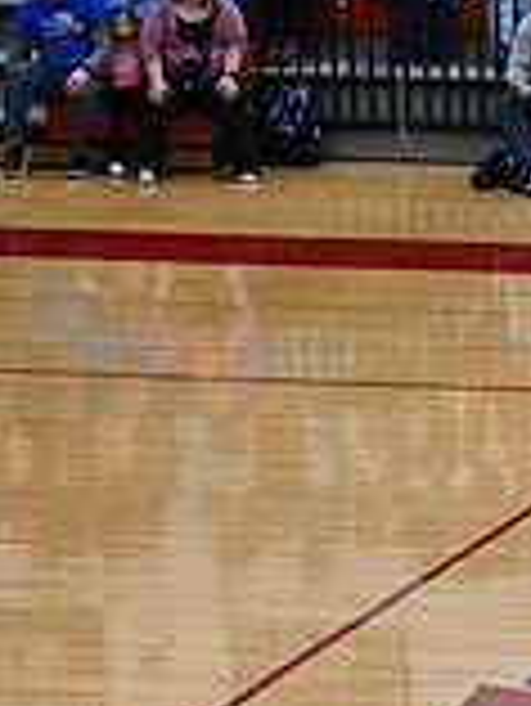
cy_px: 277
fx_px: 5086
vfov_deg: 7.9
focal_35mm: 249
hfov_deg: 5.7
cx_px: 1300
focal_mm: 70
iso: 4000
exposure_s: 1/400
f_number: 4
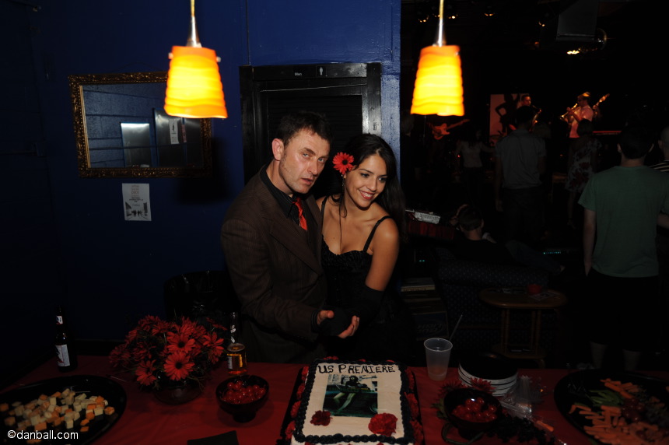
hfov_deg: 69.4
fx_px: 483
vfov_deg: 49.5
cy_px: 222
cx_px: 334
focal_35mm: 26
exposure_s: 1/30
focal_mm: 26
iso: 200
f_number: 3.5
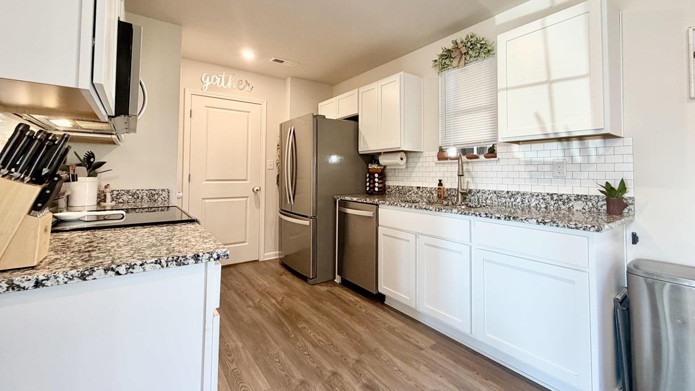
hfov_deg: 99.3
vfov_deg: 66.6
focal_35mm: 16
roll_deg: -0.3
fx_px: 295
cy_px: 163
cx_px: 360
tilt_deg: +1.7
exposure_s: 1/60
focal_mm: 2.22
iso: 200
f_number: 2.2
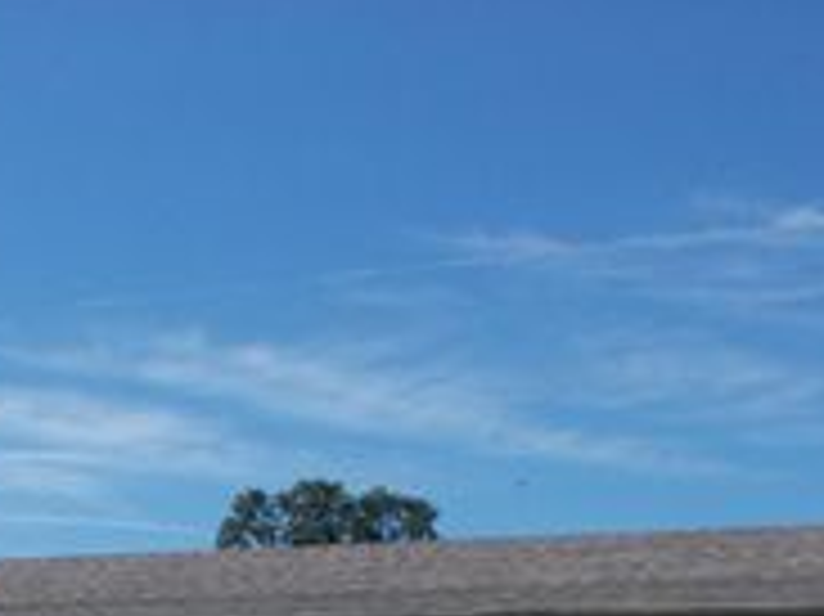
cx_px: 194
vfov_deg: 19.0
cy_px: 825
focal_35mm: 71
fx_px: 1689
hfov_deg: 27.0
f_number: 8
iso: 80
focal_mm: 4.6
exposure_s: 1/200
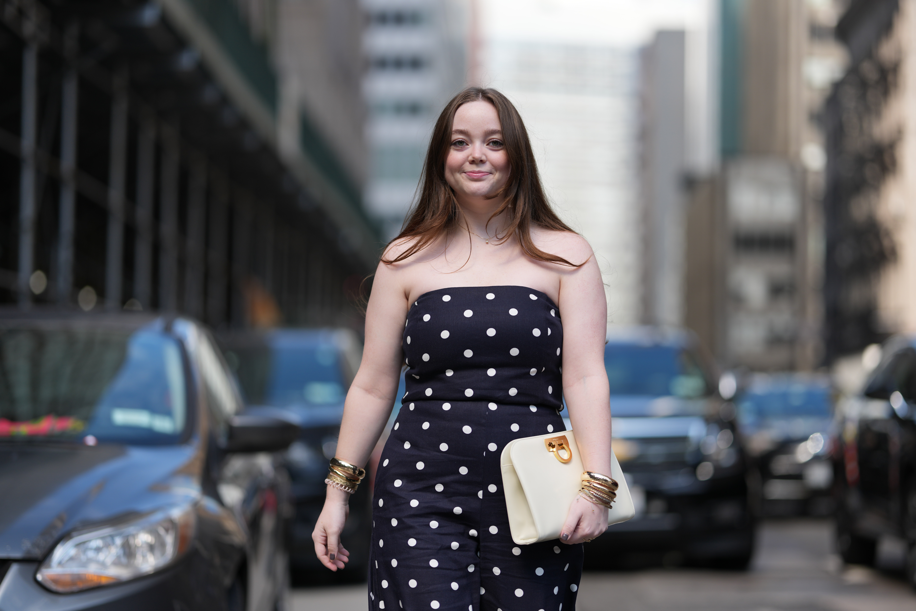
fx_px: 2163
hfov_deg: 23.9
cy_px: 306
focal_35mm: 85
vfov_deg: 16.1
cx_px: 458
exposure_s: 1/2500
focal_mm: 85
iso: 100
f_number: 1.4
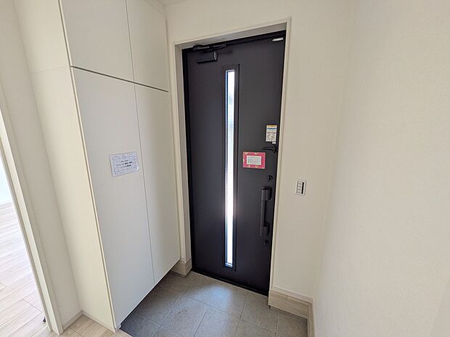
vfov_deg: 85.7
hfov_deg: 102.1
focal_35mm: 14
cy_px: 168
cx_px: 225
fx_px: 182
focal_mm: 1.83
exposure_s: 1/60
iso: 73
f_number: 2.2
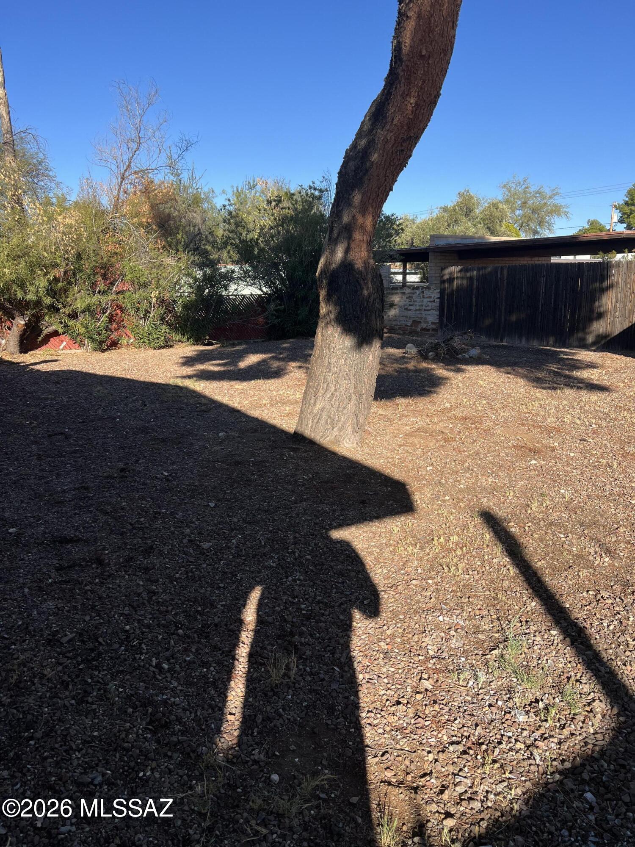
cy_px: 424
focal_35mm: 26
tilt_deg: -11.5
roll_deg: +0.8
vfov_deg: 67.3
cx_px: 318
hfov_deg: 53.1
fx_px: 636
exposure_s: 1/2252
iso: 50
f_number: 1.5
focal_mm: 5.7
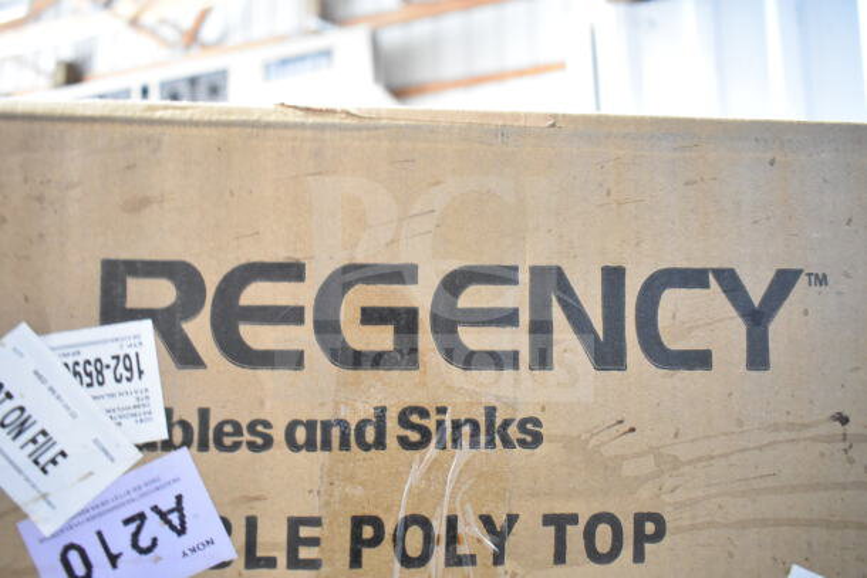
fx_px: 650
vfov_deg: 48.0
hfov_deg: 67.4
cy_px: 289
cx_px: 434
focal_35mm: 27
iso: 3200
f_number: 3.5
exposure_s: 1/30
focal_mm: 18
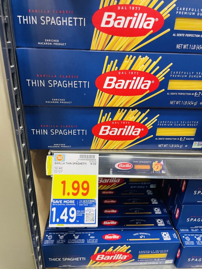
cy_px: 134
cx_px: 101
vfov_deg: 67.3
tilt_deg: -24.2
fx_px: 202
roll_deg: -1.7
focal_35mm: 26
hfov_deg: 53.1
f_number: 1.6
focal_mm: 4.2
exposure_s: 1/60
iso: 250
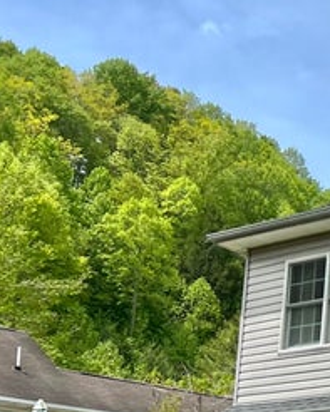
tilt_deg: +8.3
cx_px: 713
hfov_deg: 14.0
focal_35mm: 88
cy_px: 429
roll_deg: -1.3
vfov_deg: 20.9
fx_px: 1074
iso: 50
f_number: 1.5
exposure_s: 1/5076
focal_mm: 5.7
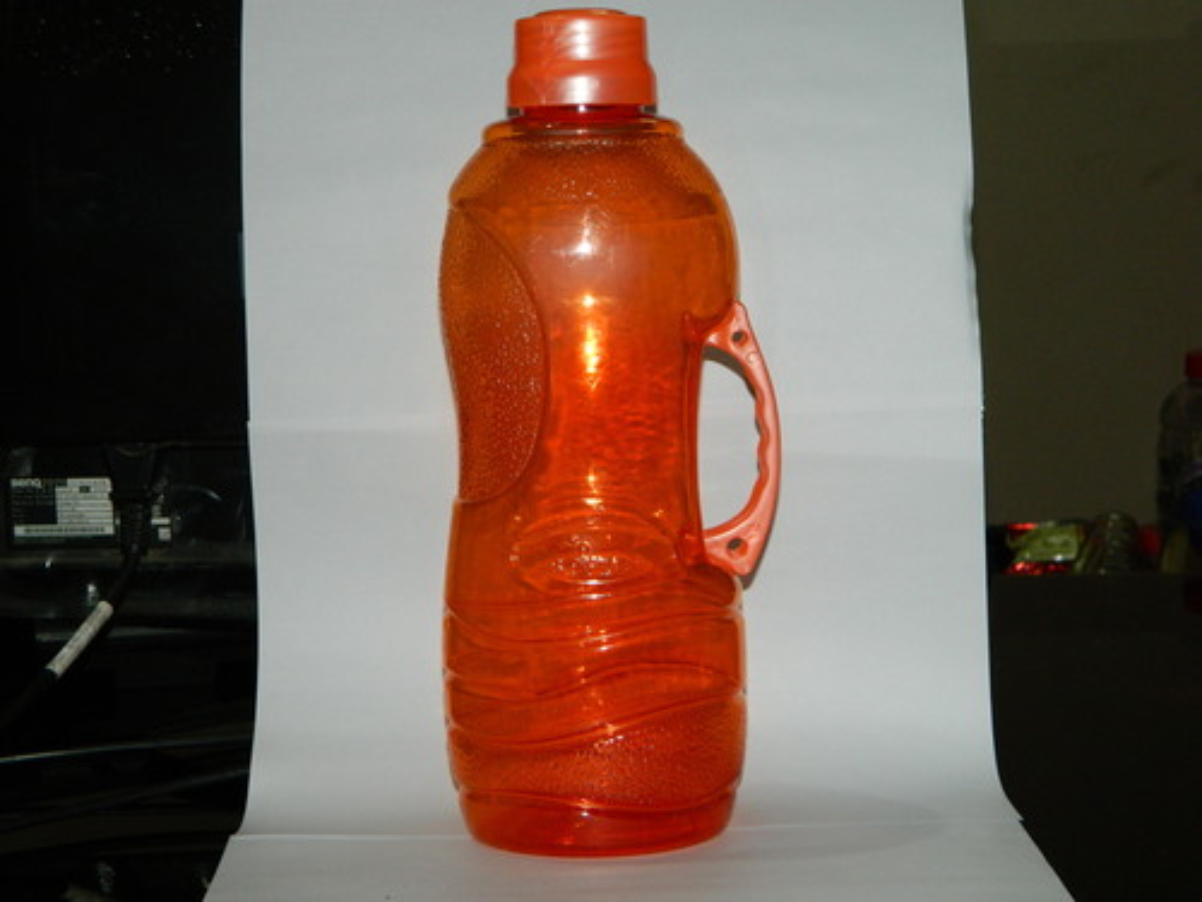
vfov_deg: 21.0
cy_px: 451
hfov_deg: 27.8
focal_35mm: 70
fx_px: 2431
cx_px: 601
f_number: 4
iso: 200
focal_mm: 12.6
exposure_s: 1/50
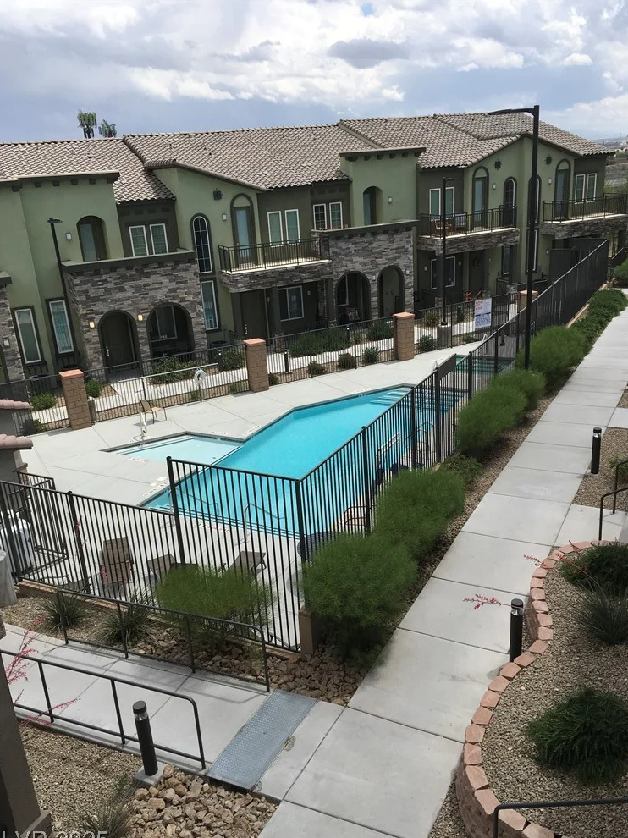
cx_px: 320
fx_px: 726
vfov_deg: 60.0
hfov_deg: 46.8
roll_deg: +3.8
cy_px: 432
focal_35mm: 30
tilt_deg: -20.0
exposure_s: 1/1876
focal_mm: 4.15
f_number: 2.2
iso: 25
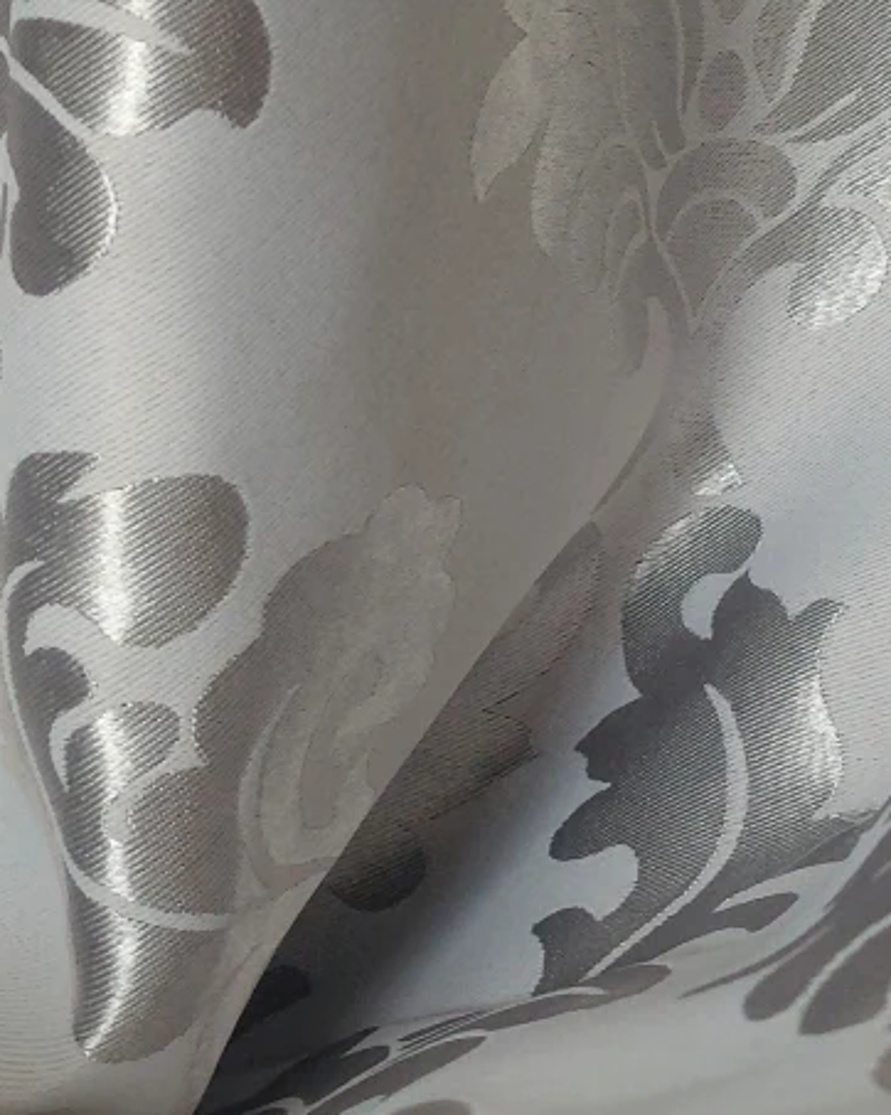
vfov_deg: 20.2
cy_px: 14
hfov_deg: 15.3
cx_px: 1376
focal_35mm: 92
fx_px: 3035
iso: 64
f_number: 1.8
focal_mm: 5.23
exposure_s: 1/50
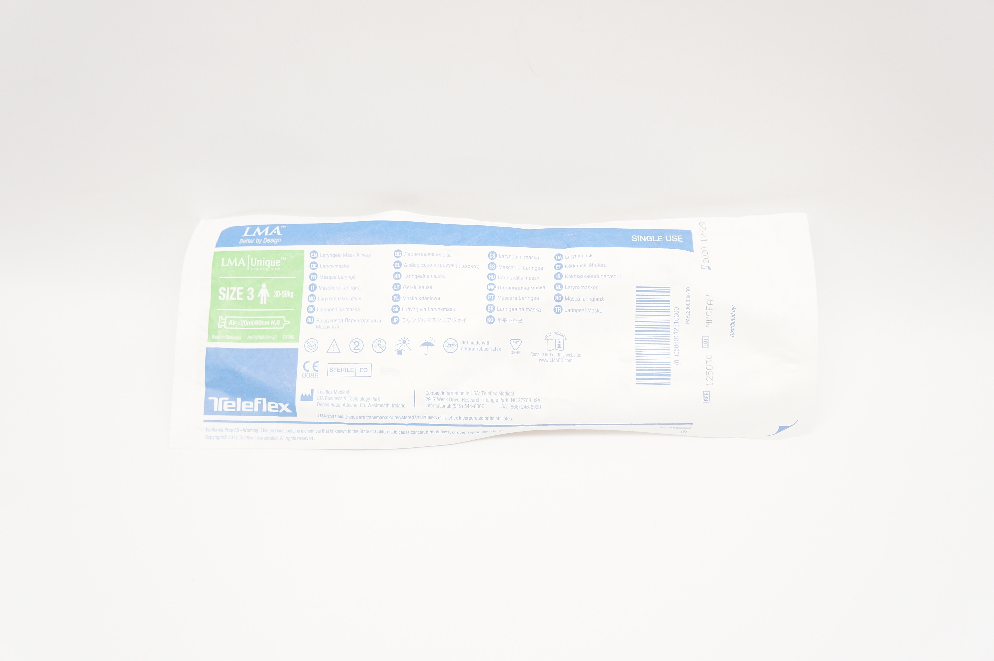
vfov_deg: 39.9
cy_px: 330
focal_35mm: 33
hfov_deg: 57.3
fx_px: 910
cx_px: 497
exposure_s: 1/60
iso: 400
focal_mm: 22
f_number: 5
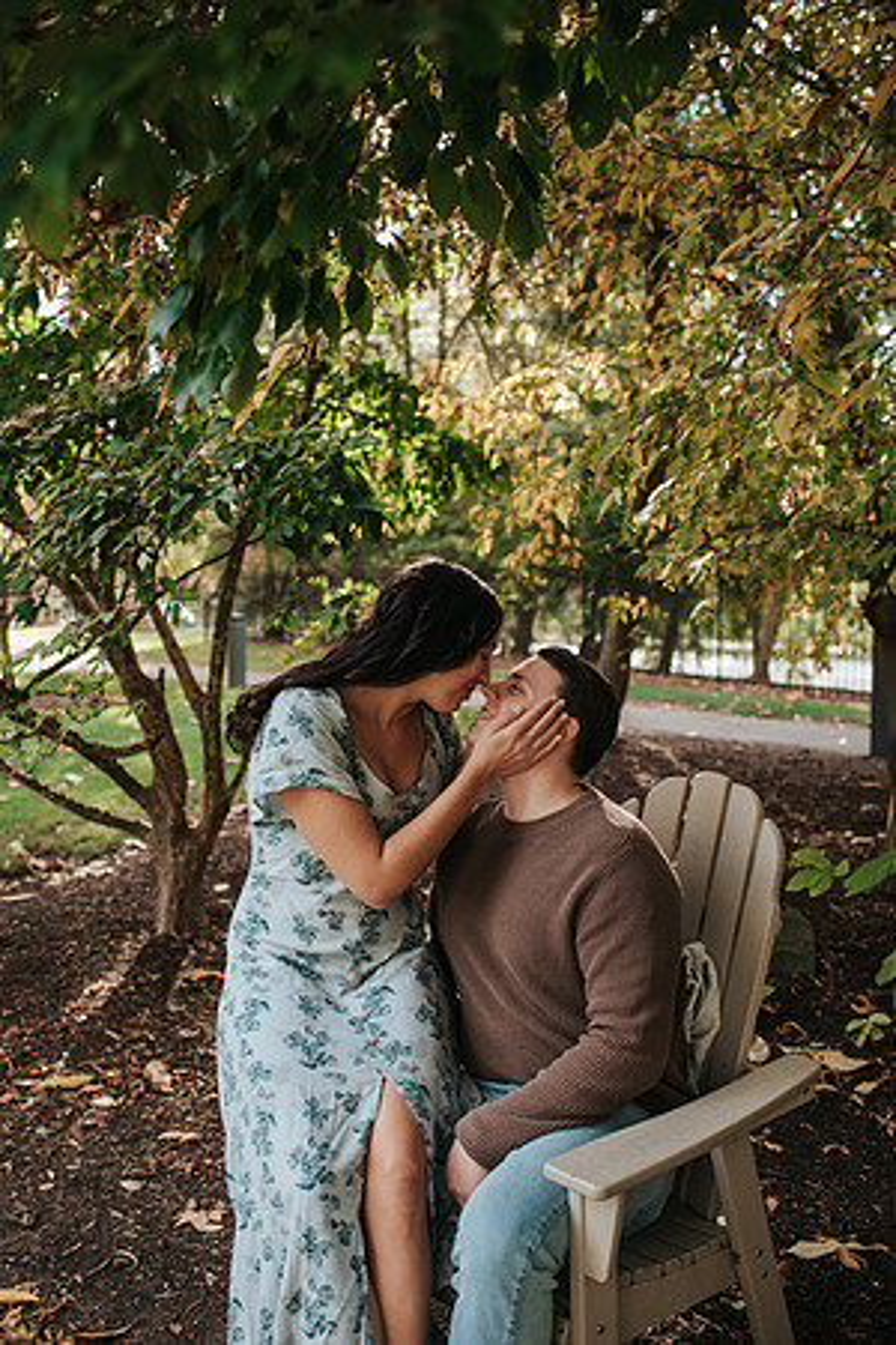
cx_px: 448
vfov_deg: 54.4
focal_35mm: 35
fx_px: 1307
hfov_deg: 37.9
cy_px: 672
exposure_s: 1/250
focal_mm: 35
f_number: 3.2
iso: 400
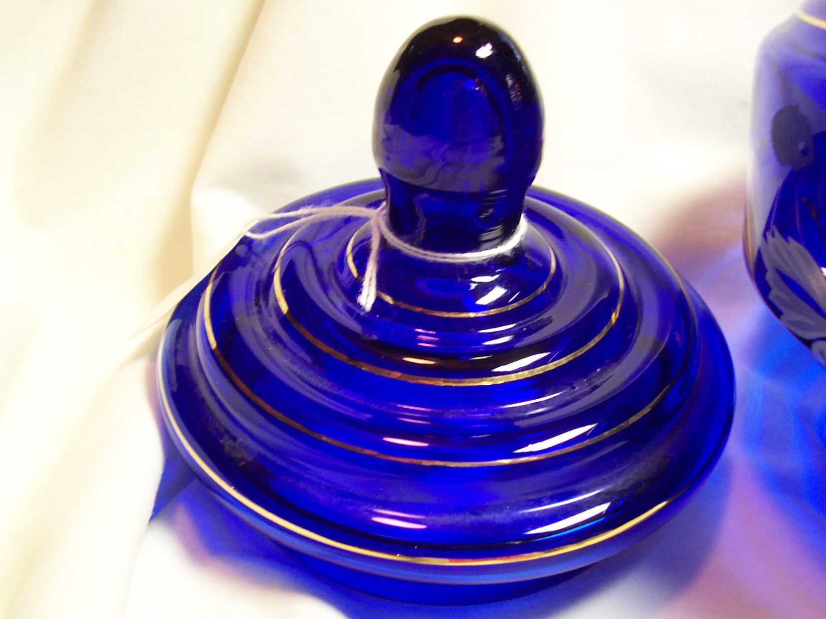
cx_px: 413
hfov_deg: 50.1
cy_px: 310
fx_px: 883
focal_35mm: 37
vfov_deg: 38.7
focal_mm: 5.6
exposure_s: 1/20
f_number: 2.8
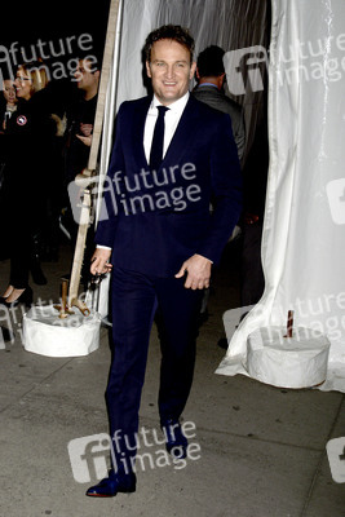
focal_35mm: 56
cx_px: 172
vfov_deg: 35.6
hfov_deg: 24.2
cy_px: 258
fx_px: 804
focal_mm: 56
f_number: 5.6
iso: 800
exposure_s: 1/250
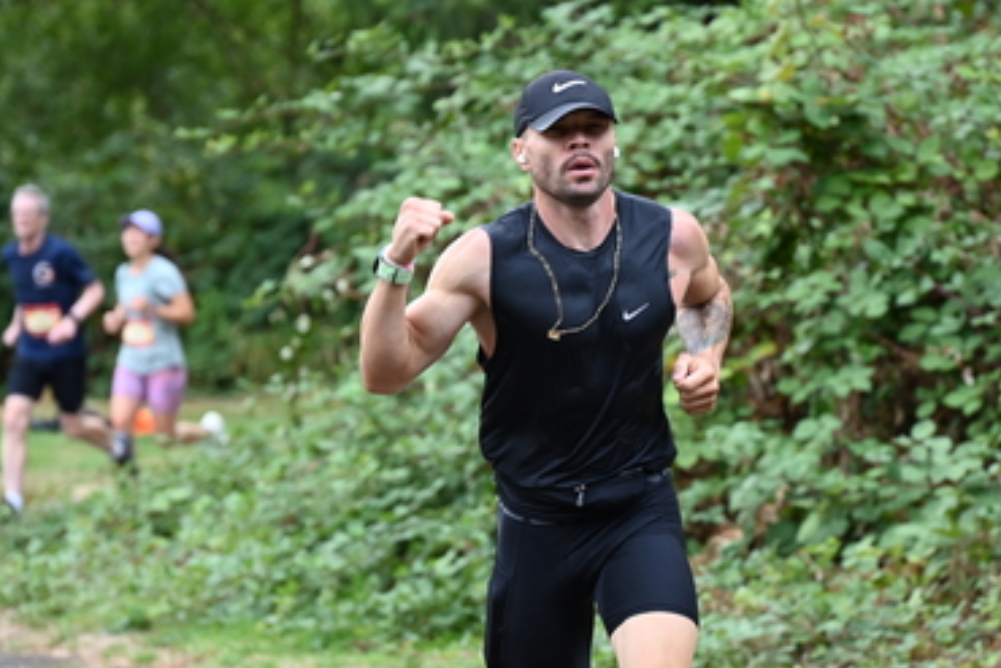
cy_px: 372
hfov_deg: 6.9
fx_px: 8261
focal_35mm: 297
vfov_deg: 4.6
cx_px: 528
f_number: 6.3
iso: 900
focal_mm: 200
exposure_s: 1/250
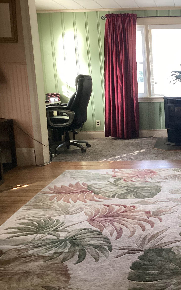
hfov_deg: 27.5
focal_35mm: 44
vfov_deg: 45.3
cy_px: 145
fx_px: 347
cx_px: 182
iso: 250
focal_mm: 3.3
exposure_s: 1/60
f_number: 2.4
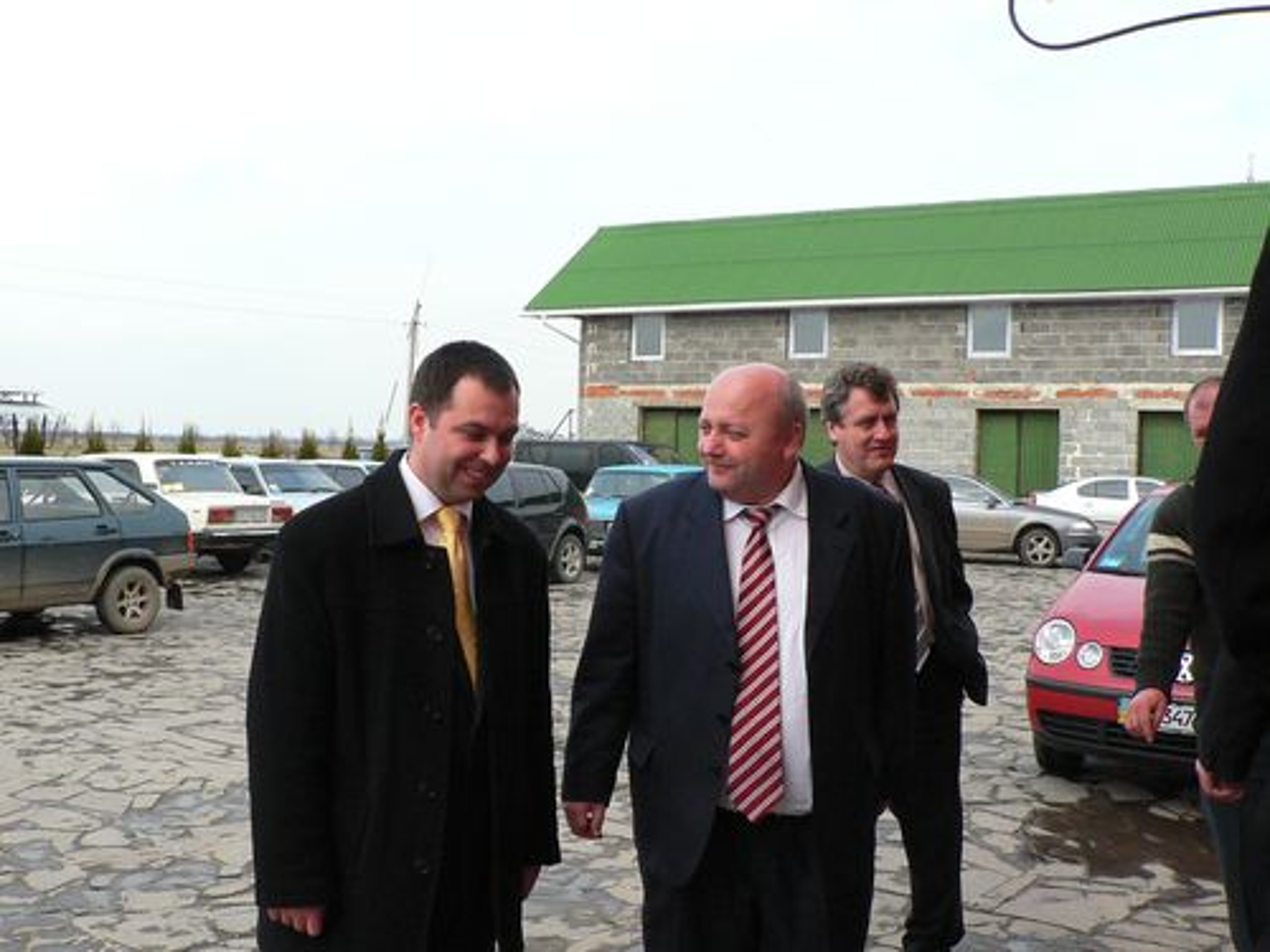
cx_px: 635
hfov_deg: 52.6
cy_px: 476
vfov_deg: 40.7
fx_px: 1284
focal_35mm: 35
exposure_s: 1/500
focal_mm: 6
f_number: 5.6
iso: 200
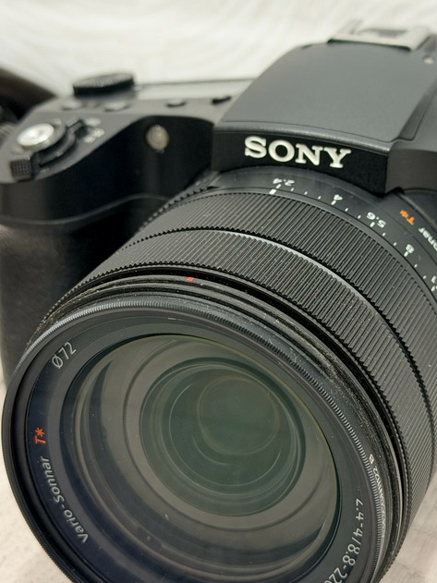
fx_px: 1229
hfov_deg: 20.1
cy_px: 299
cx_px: 266
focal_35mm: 73
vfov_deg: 26.7
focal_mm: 6.76
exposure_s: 1/40
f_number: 1.78
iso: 200
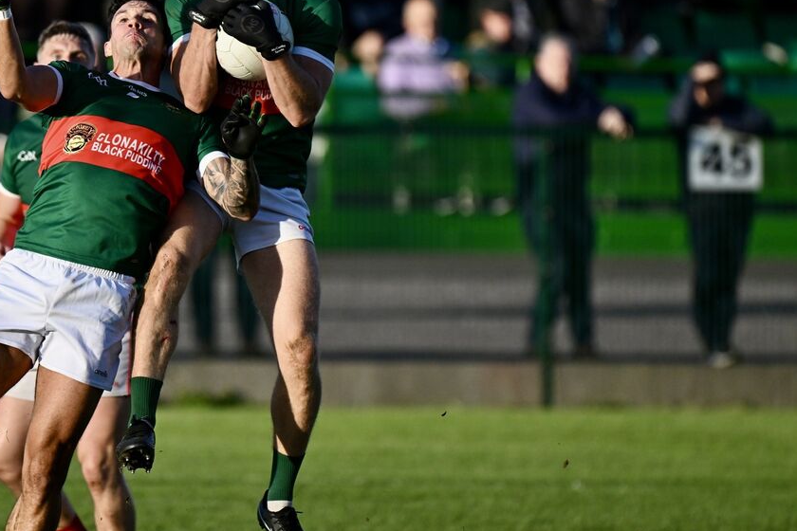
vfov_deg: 1.6
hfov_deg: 2.4
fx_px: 18972
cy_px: 230
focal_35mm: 857
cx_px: 269
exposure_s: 1/4000
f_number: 6.3
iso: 1250
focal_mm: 600
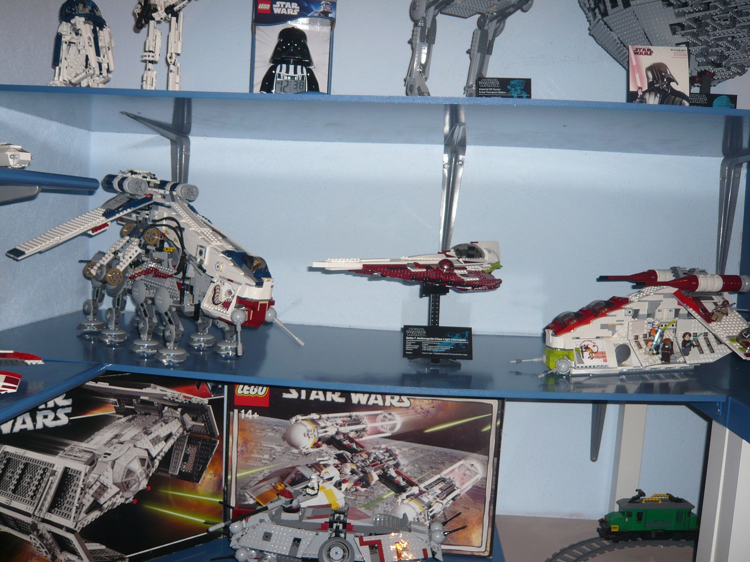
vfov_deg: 46.8
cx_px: 375
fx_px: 650
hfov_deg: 60.0
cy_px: 281
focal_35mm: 30
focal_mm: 4.9
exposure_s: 1/30
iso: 100
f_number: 2.9
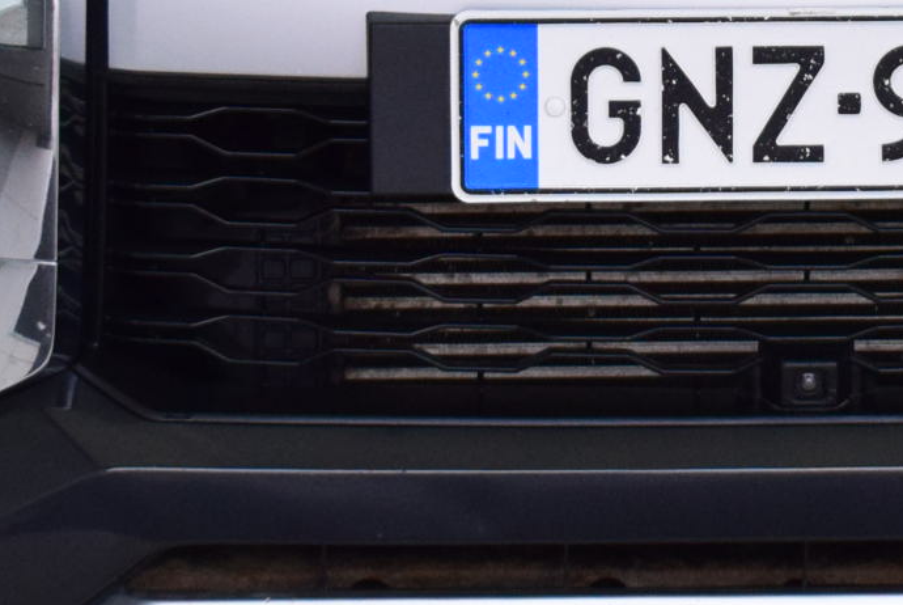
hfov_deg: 8.8
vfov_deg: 5.9
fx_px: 5877
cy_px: -21
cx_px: 721
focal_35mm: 234
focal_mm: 36
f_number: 4.8
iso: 1600
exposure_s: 1/1000
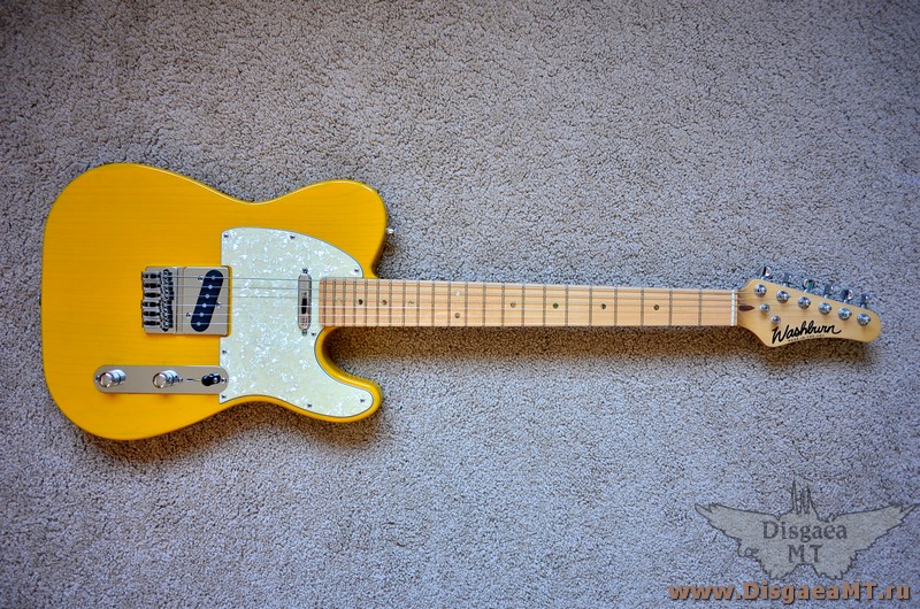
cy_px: 304
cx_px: 460
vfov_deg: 46.2
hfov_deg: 65.6
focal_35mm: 28
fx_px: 714
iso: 250
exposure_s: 1/30
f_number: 2.8
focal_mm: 18.5
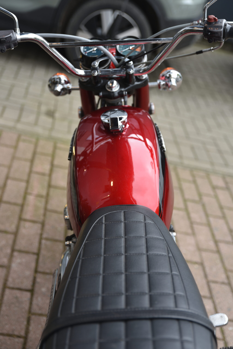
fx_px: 504
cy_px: 174
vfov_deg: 38.2
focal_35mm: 52
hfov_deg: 26.0
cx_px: 116
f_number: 2.8
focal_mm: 52
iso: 100
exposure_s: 1/60
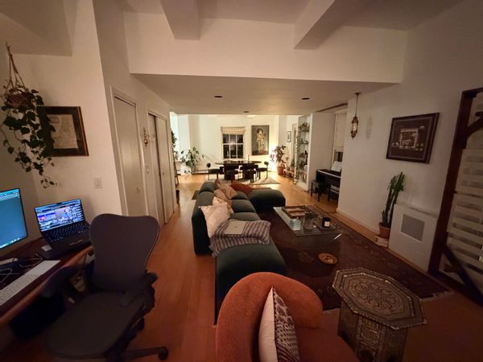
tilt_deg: -10.8
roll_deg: +0.5
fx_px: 195
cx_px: 242
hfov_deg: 102.1
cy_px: 181
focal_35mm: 14
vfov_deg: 85.7
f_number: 2.2
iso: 1600
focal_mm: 2.22
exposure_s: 1/33
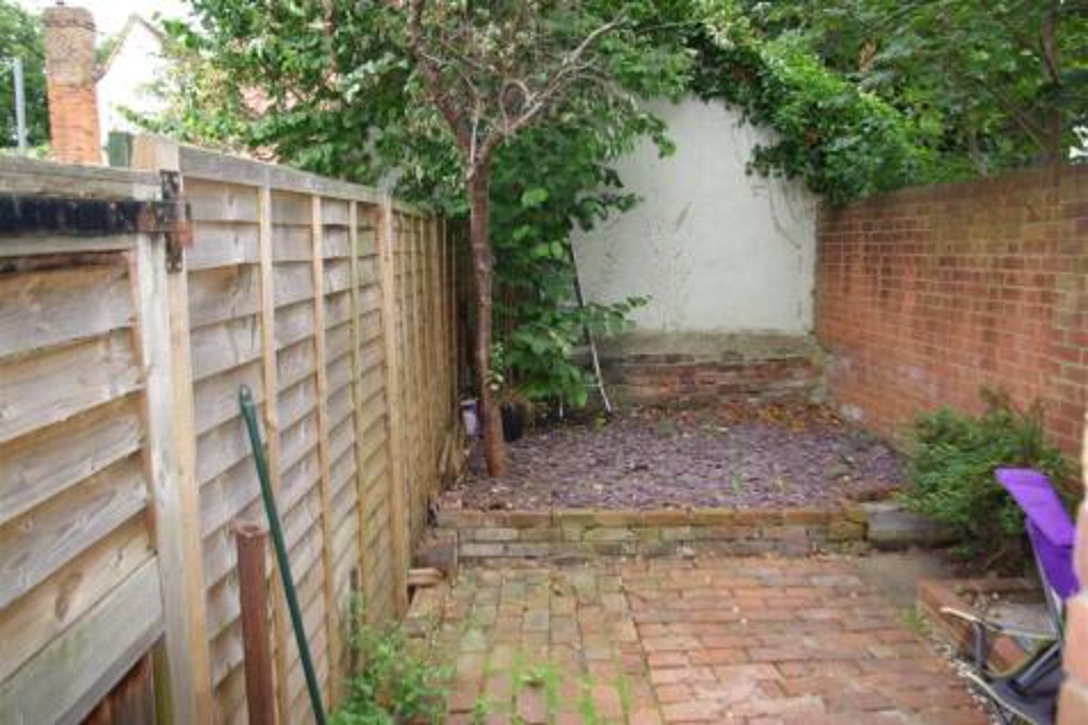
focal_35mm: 27
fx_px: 816
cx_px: 544
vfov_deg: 47.9
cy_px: 362
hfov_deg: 67.4
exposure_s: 1/60
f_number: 3.5
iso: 100
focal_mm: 18
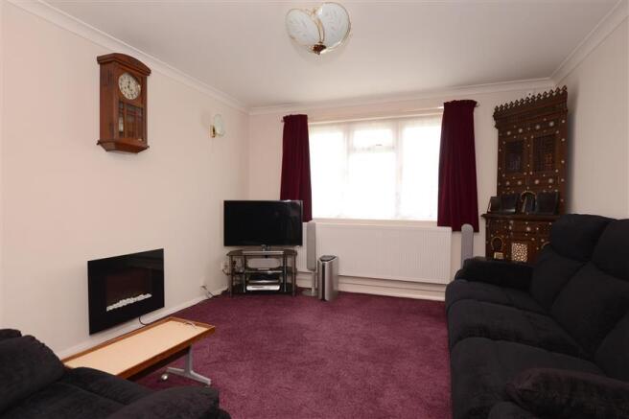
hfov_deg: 90.0
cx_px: 314
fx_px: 314
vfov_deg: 67.4
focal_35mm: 18
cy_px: 210
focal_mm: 12
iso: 200
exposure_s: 1/15
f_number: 5.6
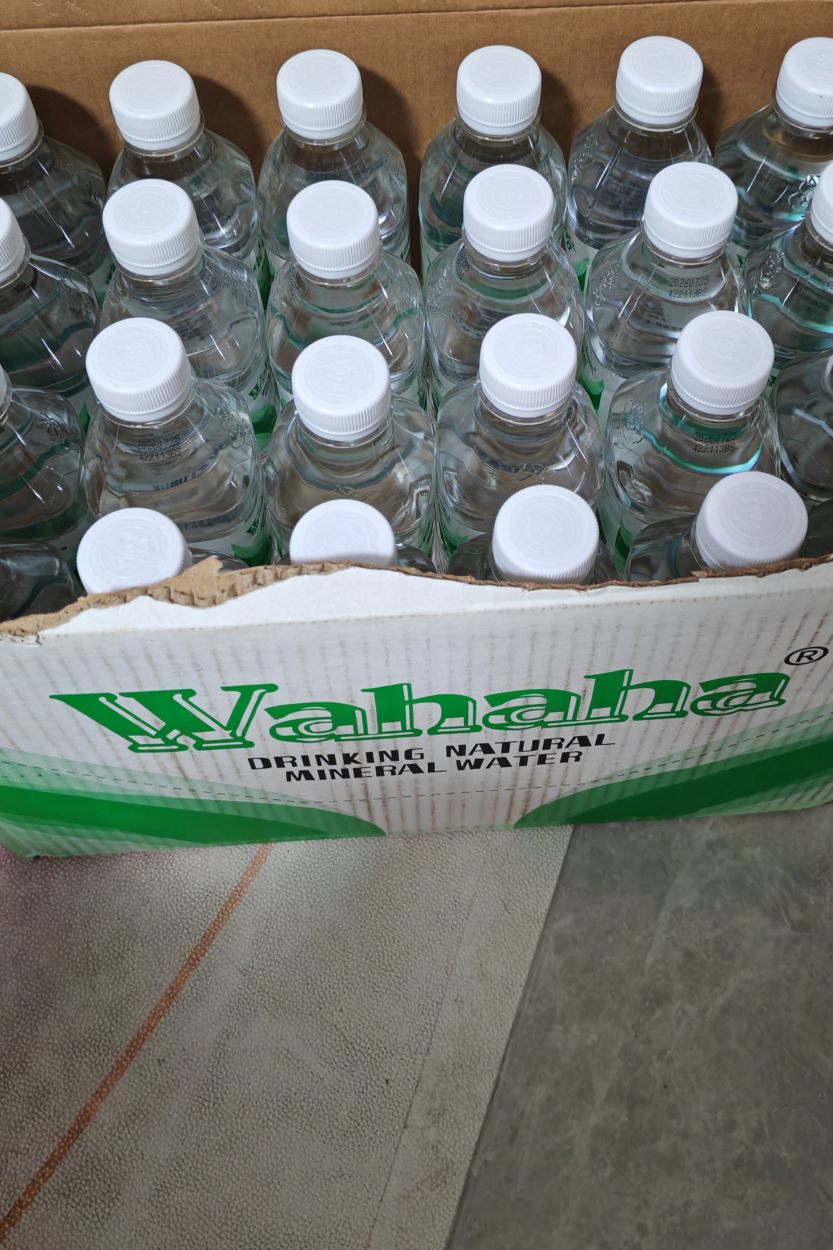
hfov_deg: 35.9
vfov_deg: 51.6
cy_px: 504
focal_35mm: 37
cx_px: 484
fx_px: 1284
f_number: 1.95
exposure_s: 1/33
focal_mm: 5.52
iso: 1000
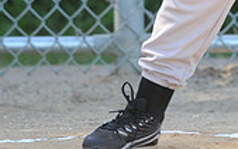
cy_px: -179
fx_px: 10200
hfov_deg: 1.3
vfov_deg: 0.8
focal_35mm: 1571
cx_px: 233
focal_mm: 300
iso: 400
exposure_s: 1/500
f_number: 4
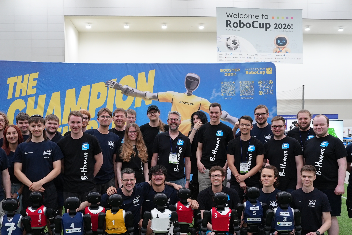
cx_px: 170
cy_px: 139
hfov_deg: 55.8
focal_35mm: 34
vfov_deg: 38.8
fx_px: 333
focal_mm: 25
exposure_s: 1/160
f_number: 4
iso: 1600
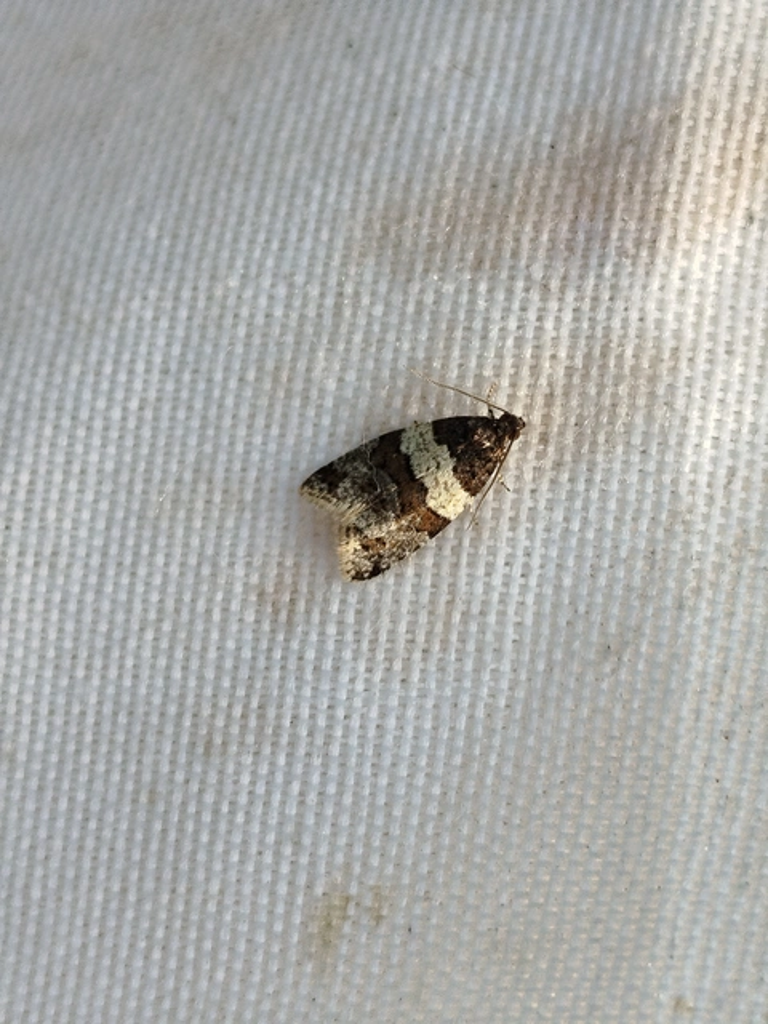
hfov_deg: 45.4
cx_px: 384
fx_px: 917
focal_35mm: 31
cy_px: 512
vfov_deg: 58.4
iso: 50
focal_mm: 5.31
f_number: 1.7
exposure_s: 1/133
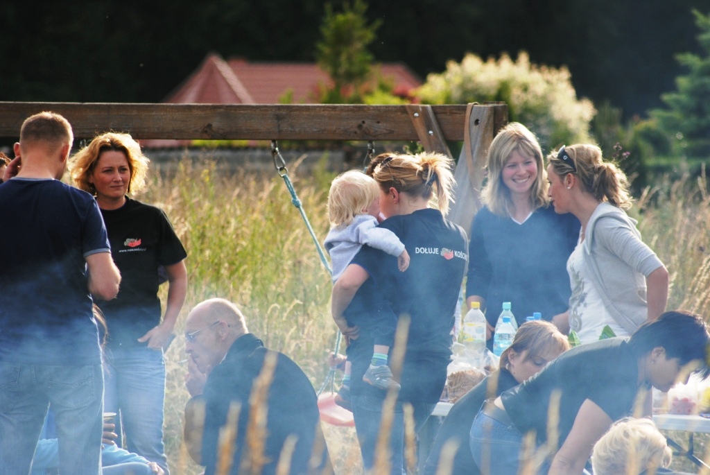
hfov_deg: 6.2
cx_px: 355
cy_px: 238
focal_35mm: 330
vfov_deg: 4.2
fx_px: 6515
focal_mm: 220
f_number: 5
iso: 250
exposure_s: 1/500
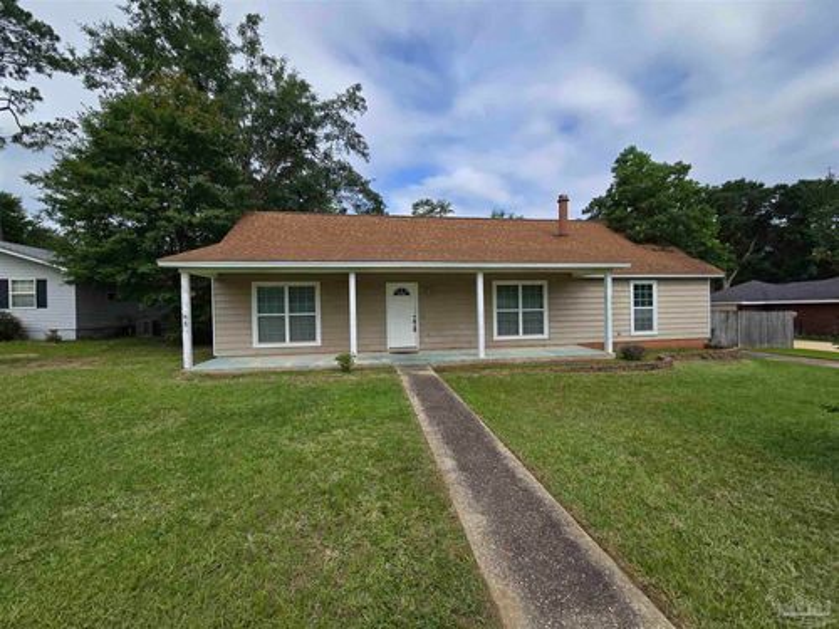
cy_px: 314
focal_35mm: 13
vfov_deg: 89.9
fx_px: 315
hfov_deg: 106.2
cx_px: 420
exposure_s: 1/2953
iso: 50
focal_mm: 2.2
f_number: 2.2
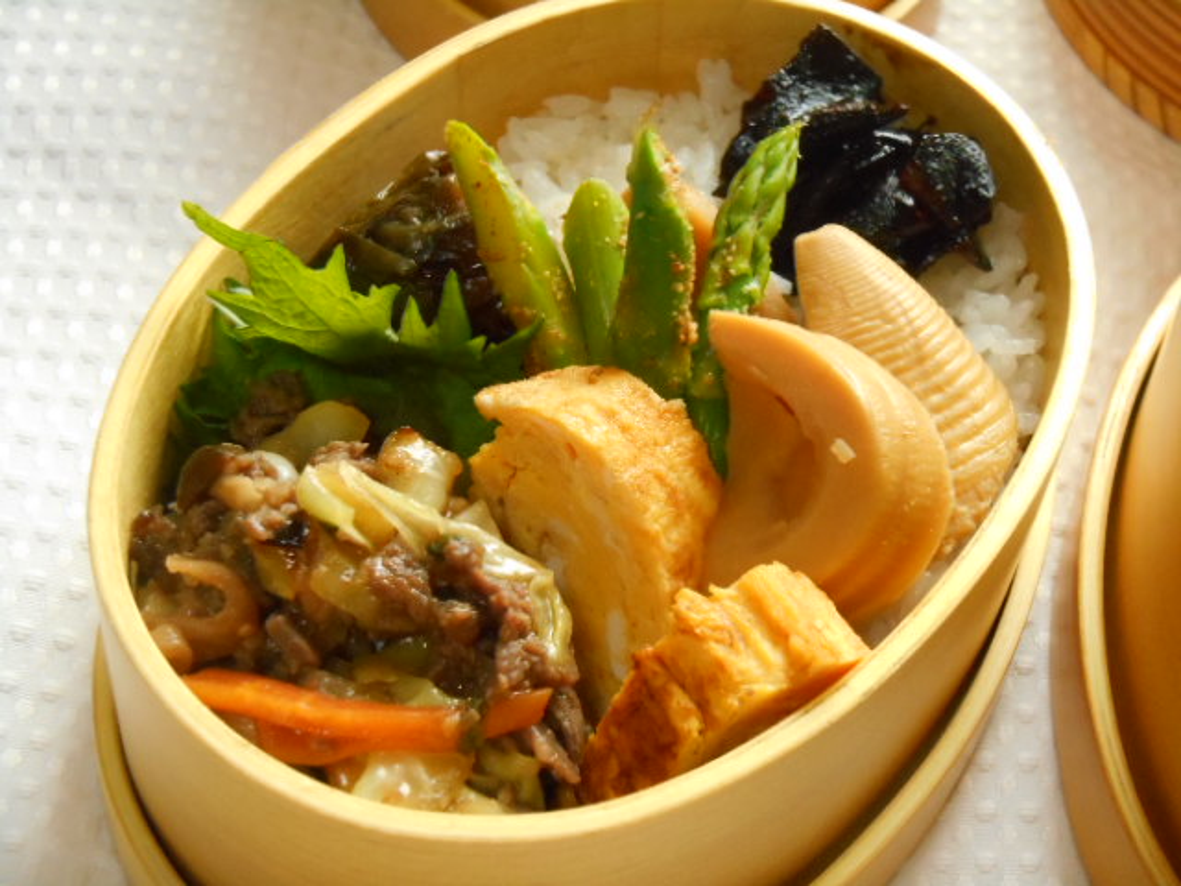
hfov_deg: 27.8
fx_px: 2388
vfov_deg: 21.0
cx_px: 590
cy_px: 443
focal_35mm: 70
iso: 800
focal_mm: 12.5
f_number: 4.5
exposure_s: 1/50
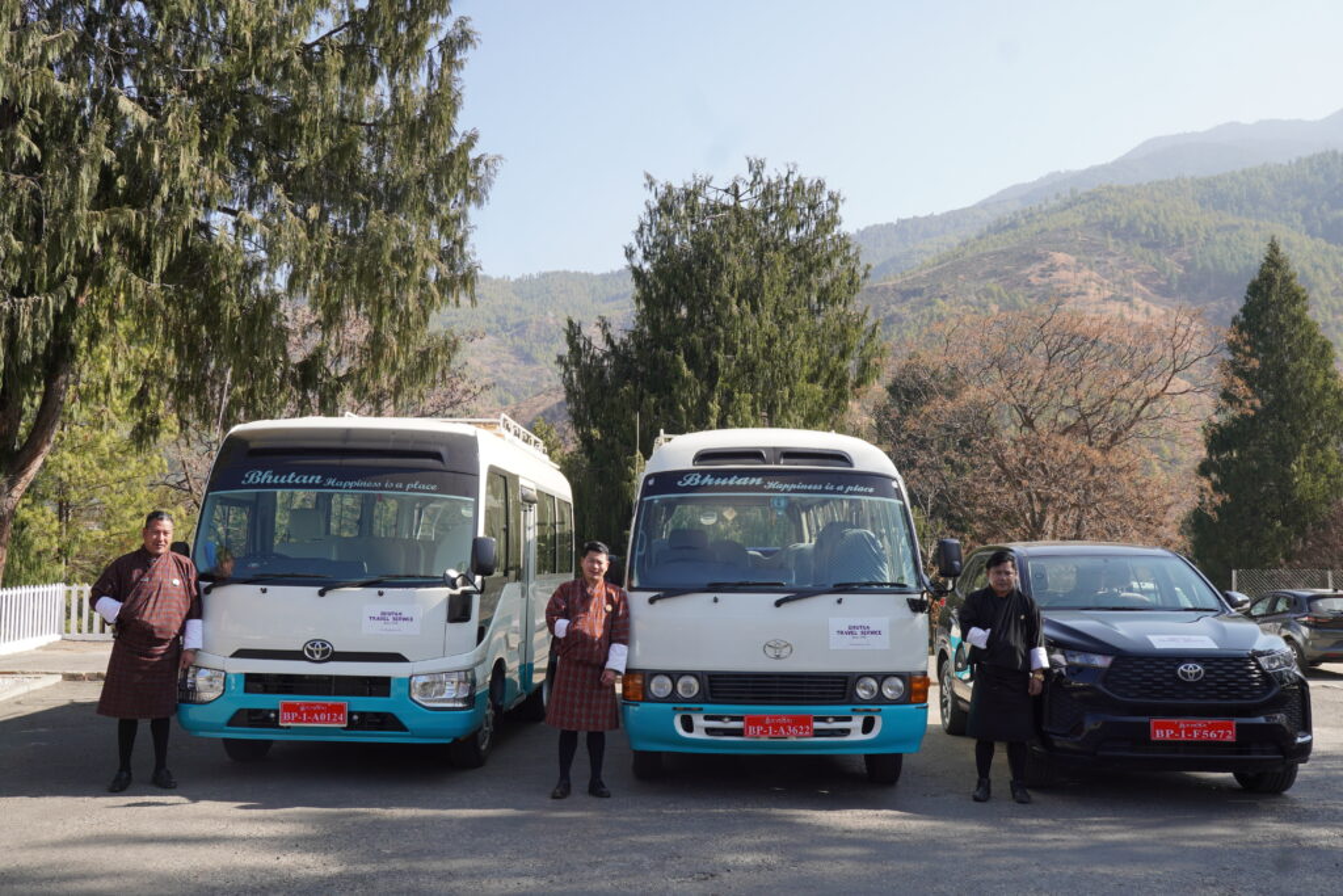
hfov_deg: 55.1
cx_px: 672
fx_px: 1287
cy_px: 448
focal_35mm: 34
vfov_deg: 38.4
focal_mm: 23
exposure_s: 1/100
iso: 125
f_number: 9
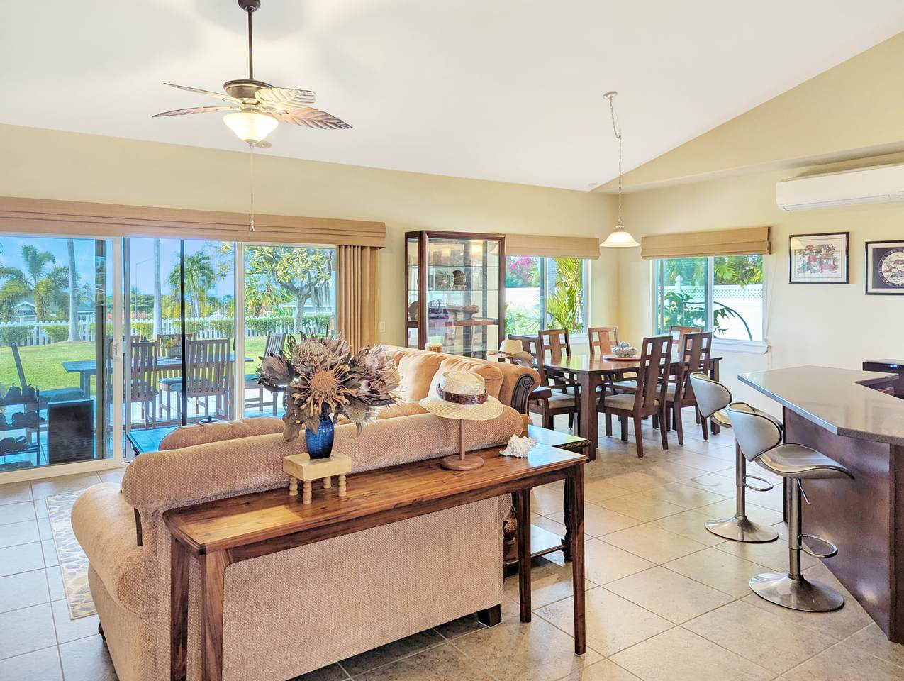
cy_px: 340
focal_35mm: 24
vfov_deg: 56.9
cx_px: 452
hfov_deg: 71.5
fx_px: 628
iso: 40
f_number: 1.85
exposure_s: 1/164
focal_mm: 6.81
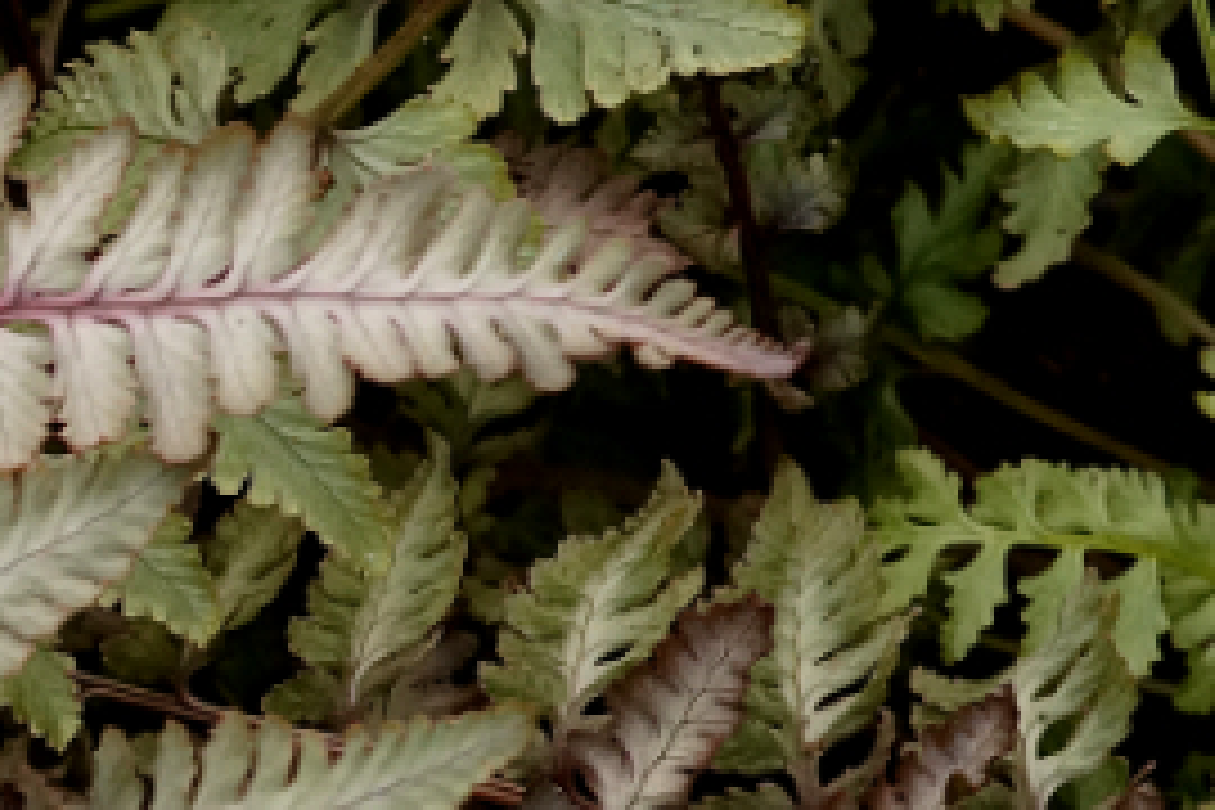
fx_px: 22509
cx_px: -1350
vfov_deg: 2.1
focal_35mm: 667
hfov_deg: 3.1
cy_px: 657
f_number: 8
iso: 800
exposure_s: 1/160
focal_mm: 100
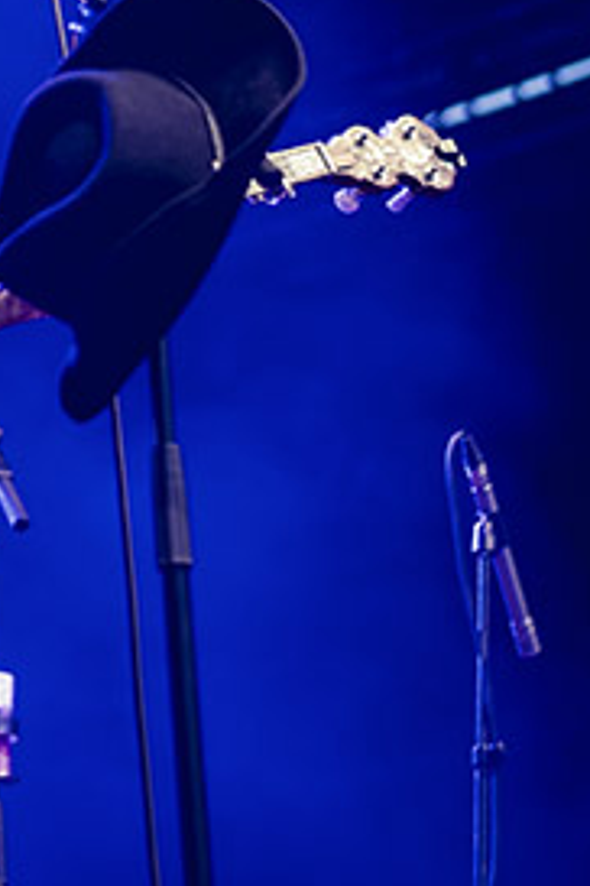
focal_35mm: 132
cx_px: -75
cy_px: 55
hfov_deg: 10.3
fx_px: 3245
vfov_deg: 15.3
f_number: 1.8
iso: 250
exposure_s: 1/250
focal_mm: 50
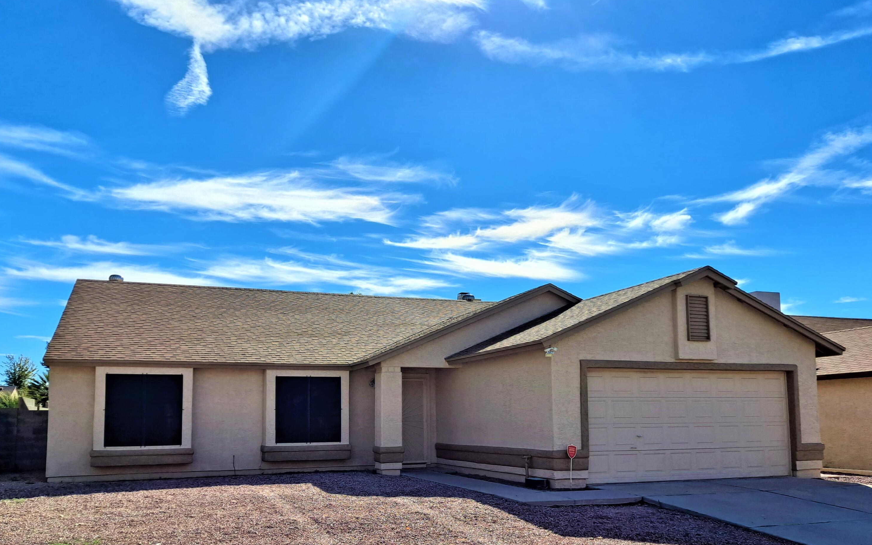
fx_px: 642
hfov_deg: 68.4
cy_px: 319
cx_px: 441
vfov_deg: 45.8
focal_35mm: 27
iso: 32
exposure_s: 1/2212
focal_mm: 4.6
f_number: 2
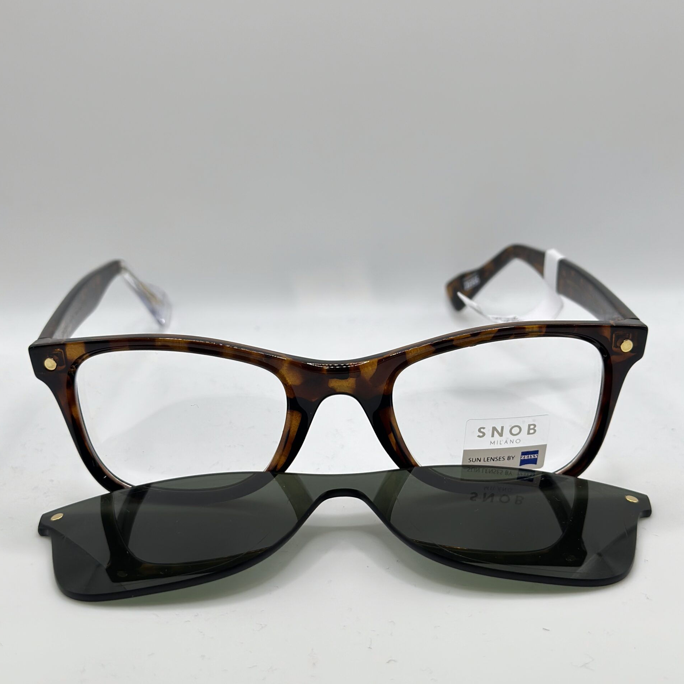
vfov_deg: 30.0
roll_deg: -0.3
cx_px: 342
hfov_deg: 30.0
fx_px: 1274
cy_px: 319
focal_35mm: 57
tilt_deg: -31.7
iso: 80
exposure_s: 1/529
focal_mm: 6.86
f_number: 1.78
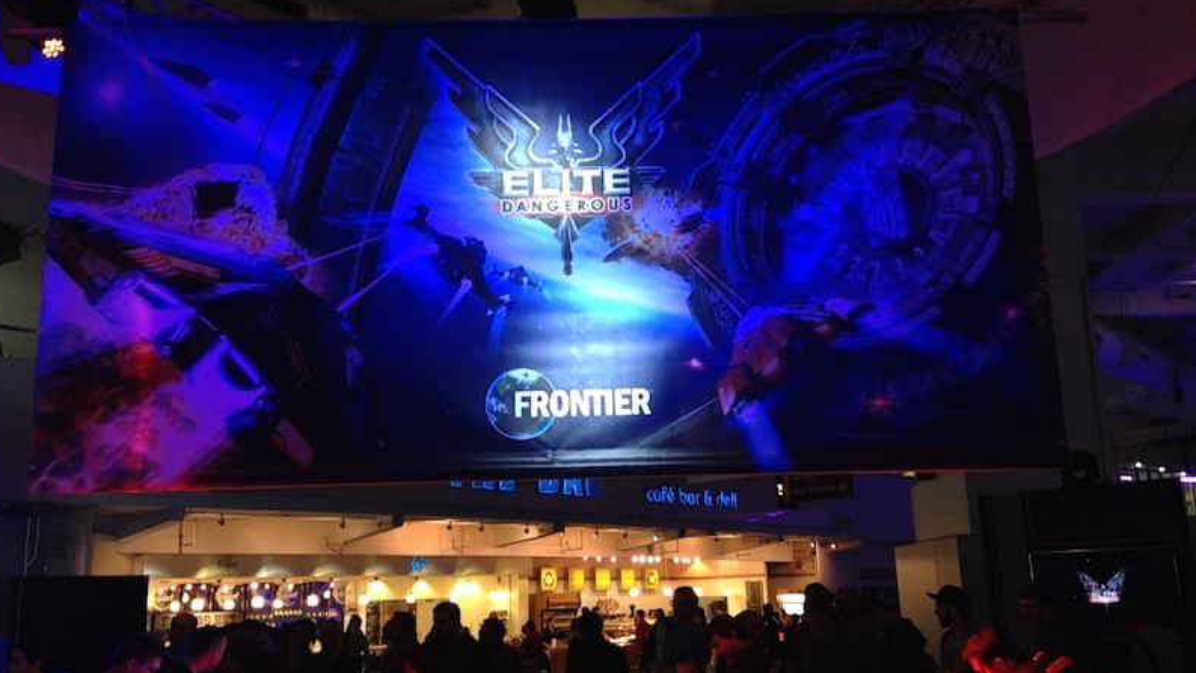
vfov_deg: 32.0
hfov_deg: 54.0
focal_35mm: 37
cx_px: 594
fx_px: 1173
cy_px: 370
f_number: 2.4
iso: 200
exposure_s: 1/40
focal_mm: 4.12
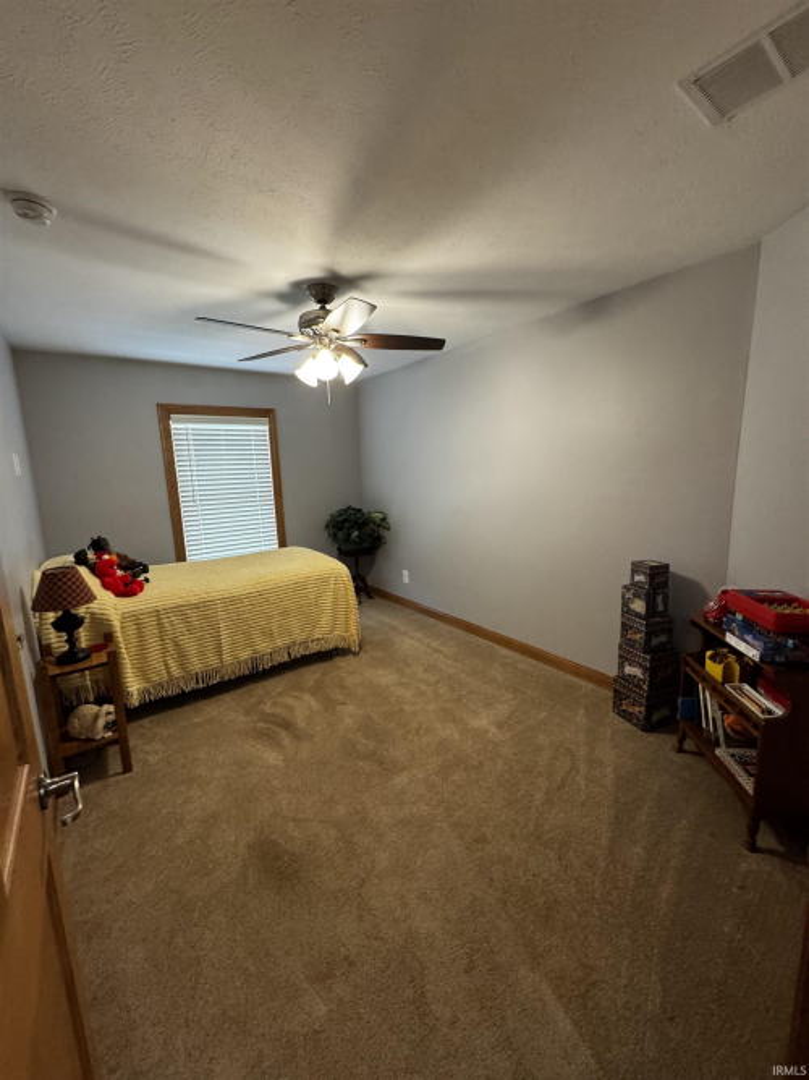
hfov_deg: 85.7
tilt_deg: -11.9
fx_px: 436
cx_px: 404
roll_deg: +3.3
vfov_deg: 102.1
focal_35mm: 14
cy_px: 540
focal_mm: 2.22
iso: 320
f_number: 2.2
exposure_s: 1/60
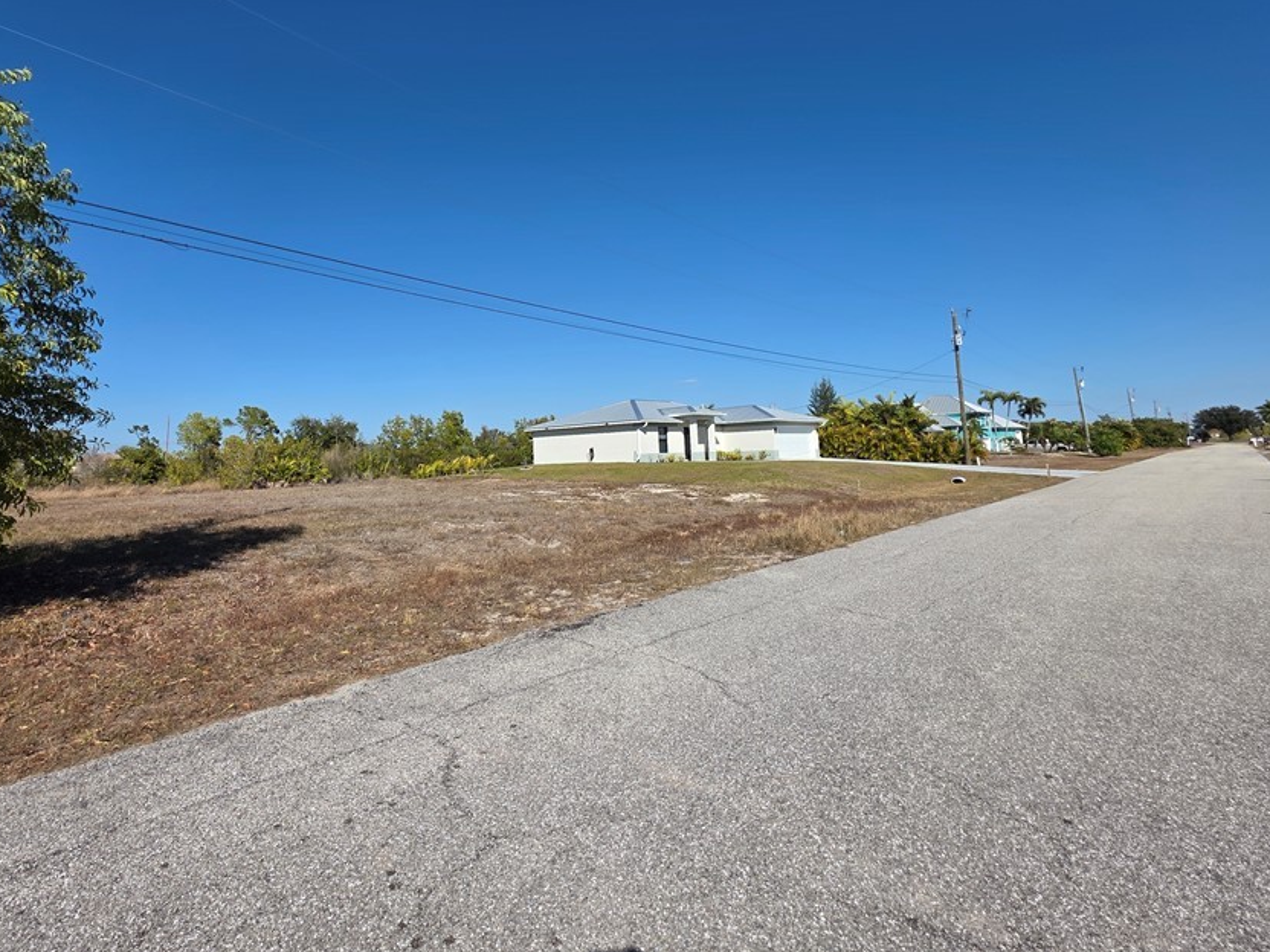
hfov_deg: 94.0
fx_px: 587
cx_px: 551
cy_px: 386
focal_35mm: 16
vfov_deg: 77.3
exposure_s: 1/3390
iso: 40
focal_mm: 2.2
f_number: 1.9
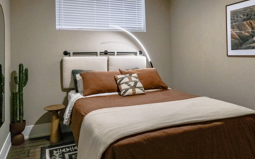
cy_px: 69
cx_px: 108
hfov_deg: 74.3
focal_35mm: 24
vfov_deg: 50.9
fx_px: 167
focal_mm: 8
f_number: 4
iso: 1600
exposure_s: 1/125
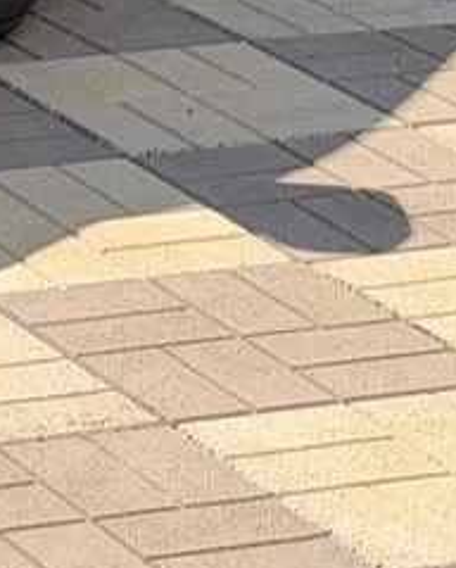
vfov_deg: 7.0
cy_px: -758
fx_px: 4392
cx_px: -361
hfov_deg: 5.8
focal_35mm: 261
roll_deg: -1.7
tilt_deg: -5.5
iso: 100
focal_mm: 6.76
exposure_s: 1/2088
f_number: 1.78
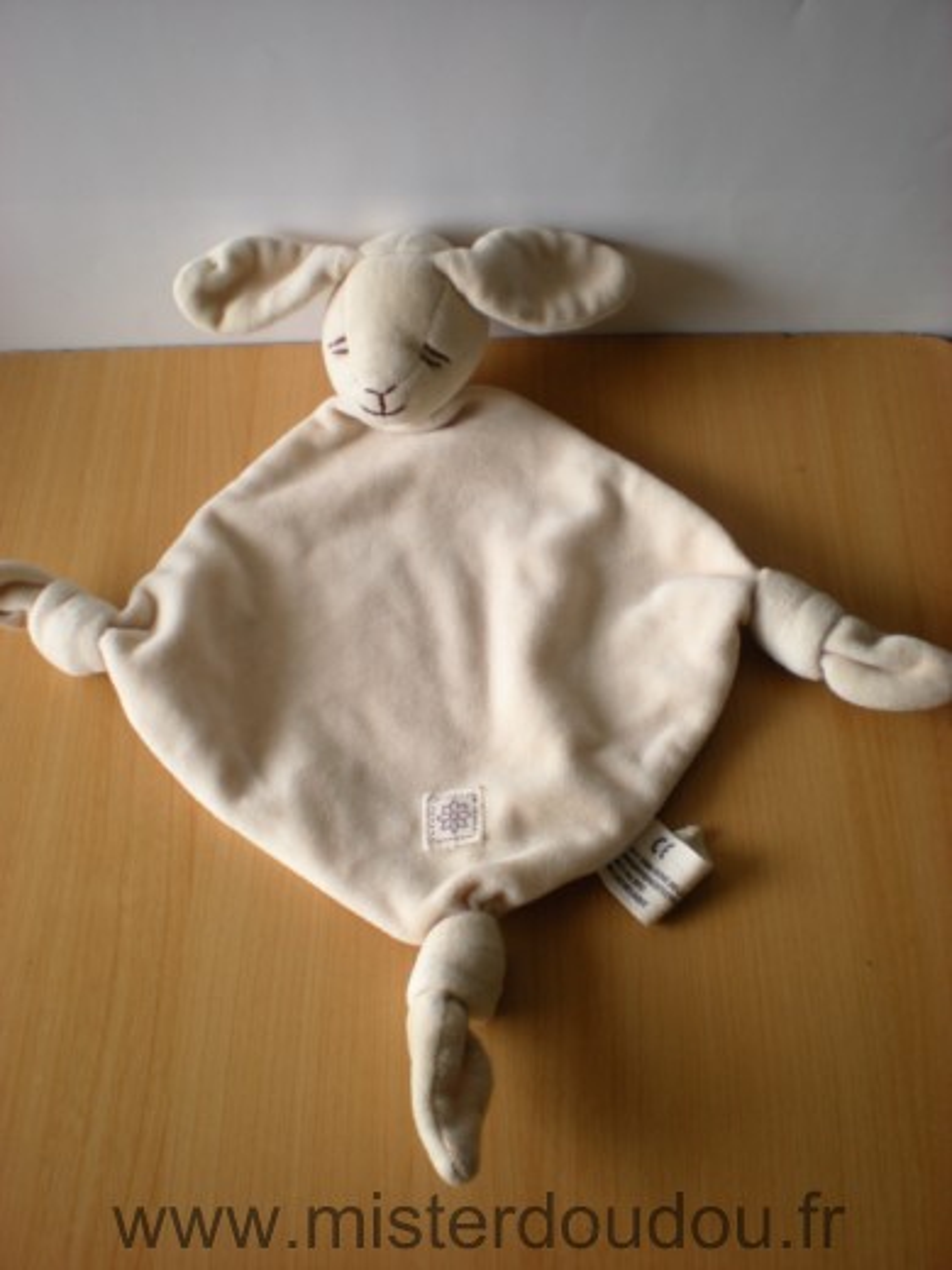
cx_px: 476
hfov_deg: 37.7
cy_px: 635
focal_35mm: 38
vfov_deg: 49.0
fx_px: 1393
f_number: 3.1
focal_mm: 6.3
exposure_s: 1/78.3
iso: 64
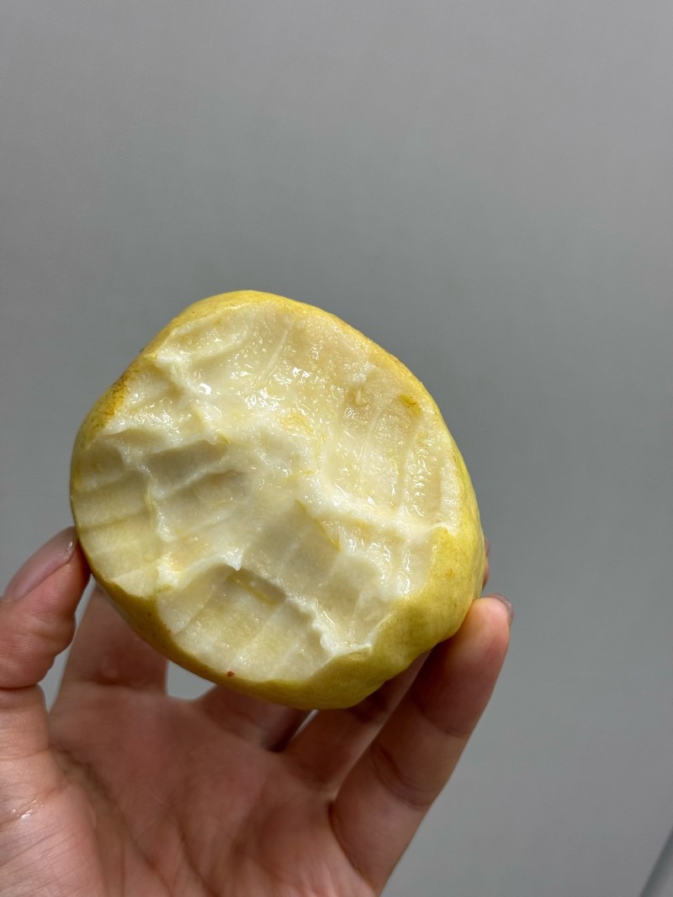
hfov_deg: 30.3
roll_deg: -20.5
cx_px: 336
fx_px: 1244
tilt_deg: -14.2
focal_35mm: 48
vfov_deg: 39.6
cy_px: 448
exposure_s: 1/100
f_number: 1.78
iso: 64
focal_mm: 6.76
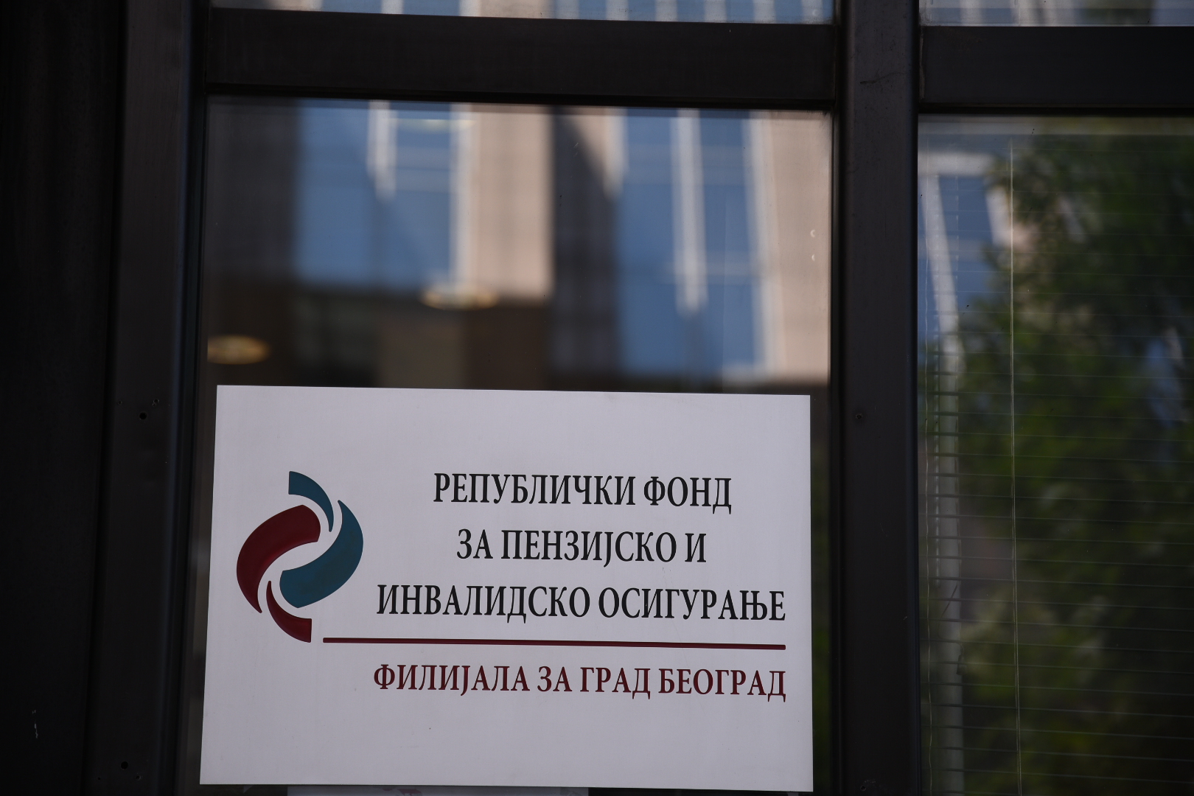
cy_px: 398
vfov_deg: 13.0
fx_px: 3482
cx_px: 597
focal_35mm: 105
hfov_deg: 19.5
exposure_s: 1/400
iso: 160
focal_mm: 105
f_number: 4
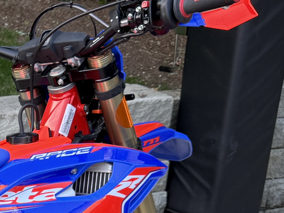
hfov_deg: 16.8
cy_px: 284
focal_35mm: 105
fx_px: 861
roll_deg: +1.5
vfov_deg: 13.5
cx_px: -157
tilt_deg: -25.3
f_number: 1.78
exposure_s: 1/275
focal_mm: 6.76
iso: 64
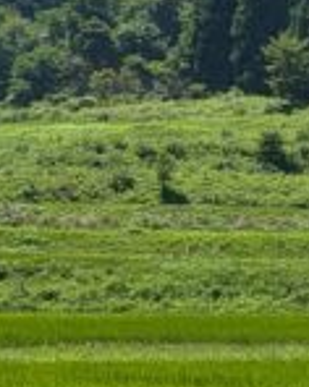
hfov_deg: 7.1
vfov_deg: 11.7
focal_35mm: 162
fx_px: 1856
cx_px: 1249
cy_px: 465
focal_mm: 4.53
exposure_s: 1/1312
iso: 28
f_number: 1.7
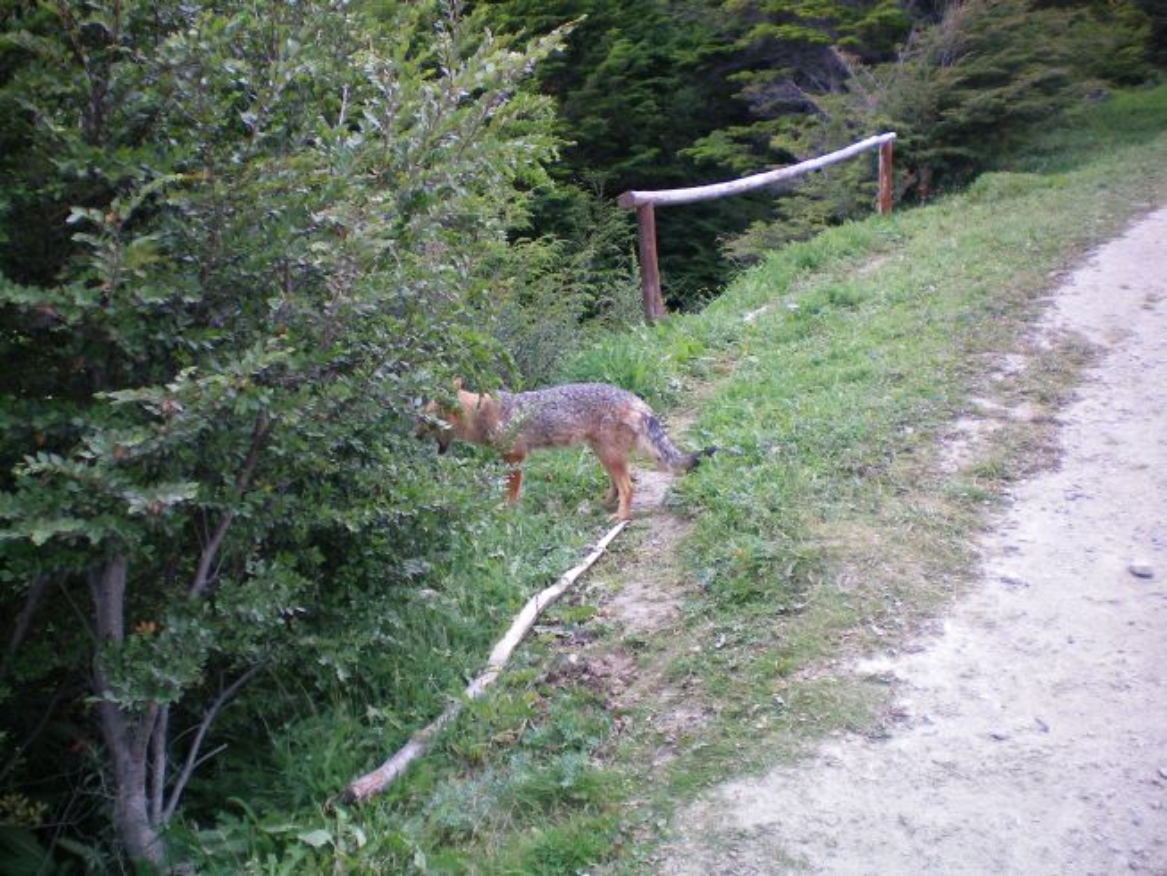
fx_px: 1281
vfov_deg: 37.7
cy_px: 438
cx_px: 584
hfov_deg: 49.0
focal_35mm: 38
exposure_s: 1/200
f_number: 3.1
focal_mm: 6.3
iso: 64
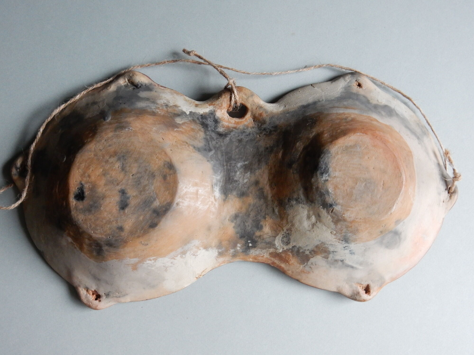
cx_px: 237
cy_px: 178
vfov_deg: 39.7
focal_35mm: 36
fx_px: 493
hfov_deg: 51.4
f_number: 4
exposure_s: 1/8
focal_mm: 6.4
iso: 400
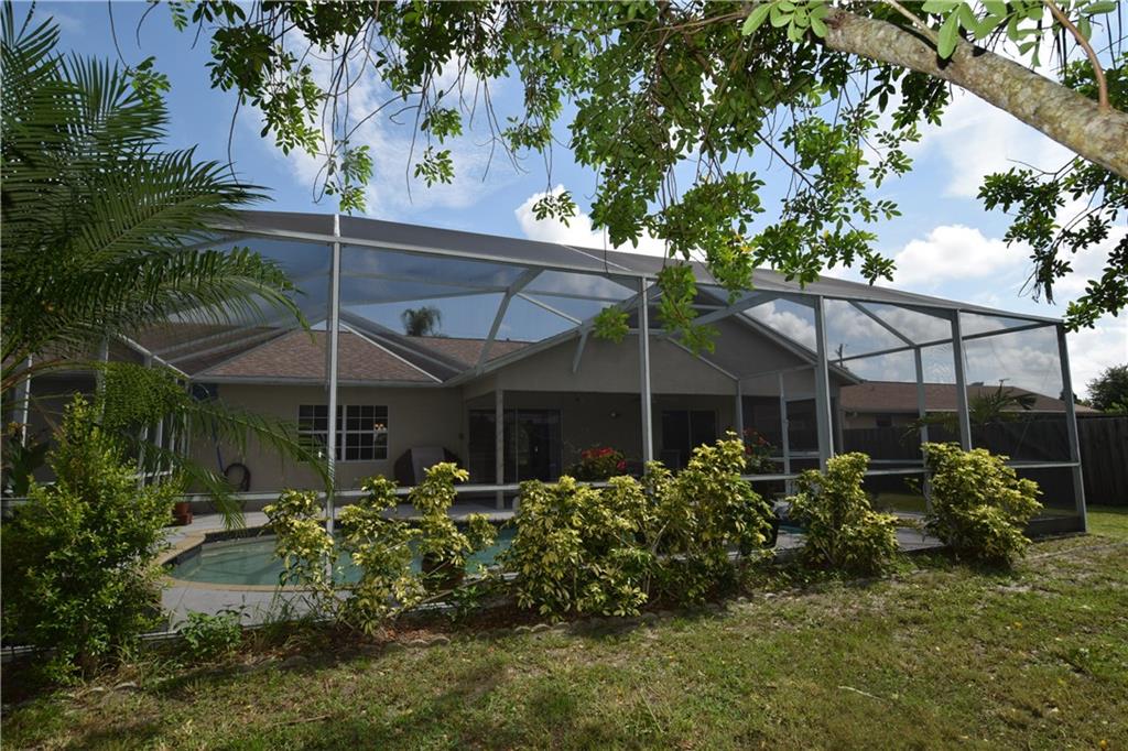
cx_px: 564
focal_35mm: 18
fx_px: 564
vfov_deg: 67.3
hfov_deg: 90.0
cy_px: 376
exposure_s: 1/200
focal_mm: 12
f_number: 10
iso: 100
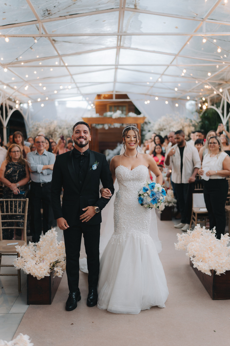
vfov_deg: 54.4
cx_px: 115
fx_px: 335
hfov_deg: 37.9
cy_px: 173
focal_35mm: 35
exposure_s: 1/250
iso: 125
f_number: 1.3
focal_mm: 35
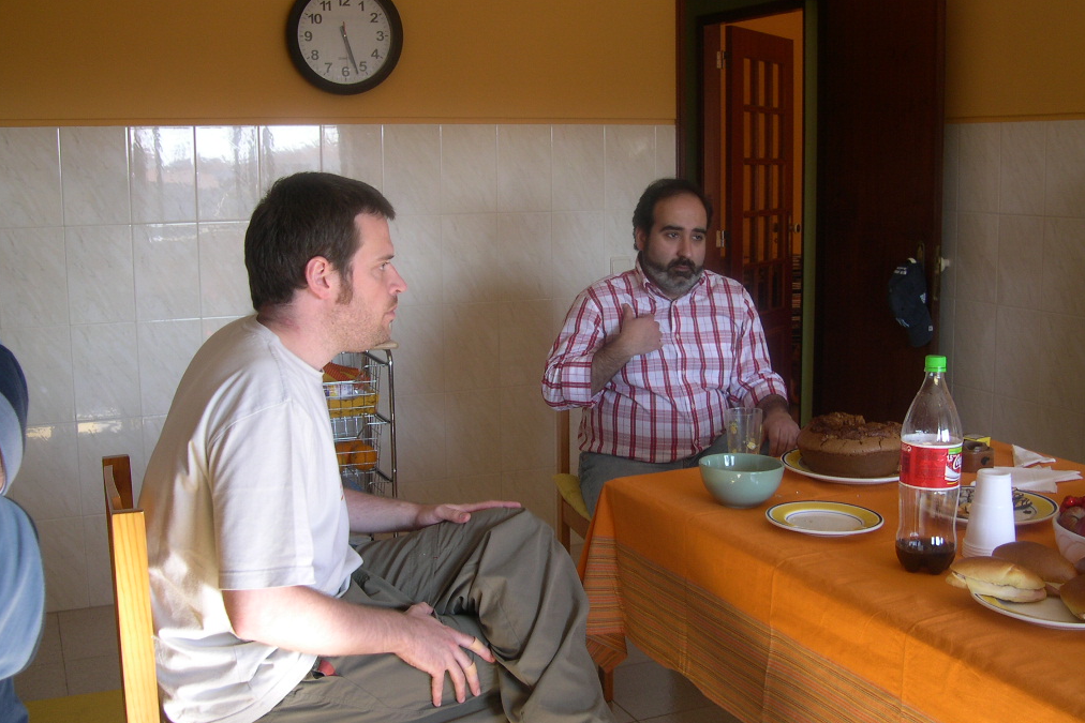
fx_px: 1206
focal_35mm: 40
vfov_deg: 33.4
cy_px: 328
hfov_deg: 48.5
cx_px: 546
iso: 100
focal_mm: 8
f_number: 2.8
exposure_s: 1/44.4
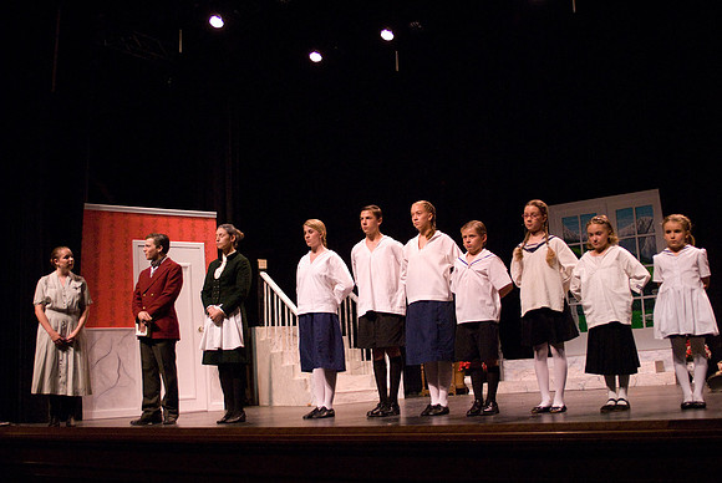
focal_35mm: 42
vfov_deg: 32.0
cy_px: 242
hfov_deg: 46.4
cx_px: 361
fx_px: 843
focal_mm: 28
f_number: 2.8
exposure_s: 1/200
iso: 1600
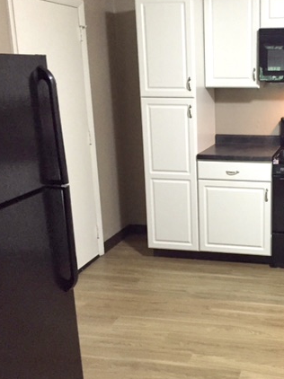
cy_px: 190
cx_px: 240
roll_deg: +1.7
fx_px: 482
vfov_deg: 43.0
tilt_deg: -15.0
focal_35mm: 44
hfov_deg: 31.7
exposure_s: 1/30
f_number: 2.2
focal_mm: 4.15
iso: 250
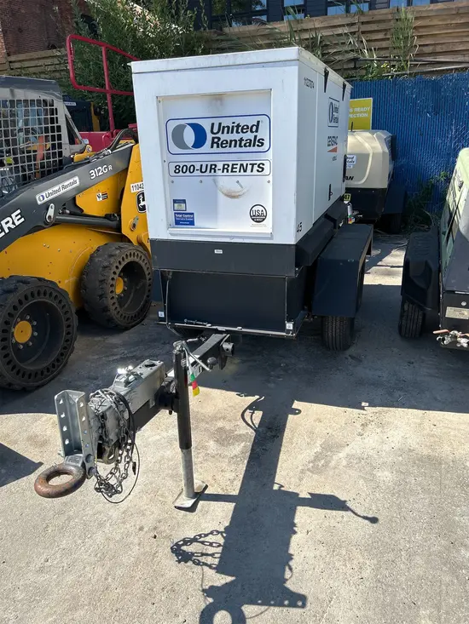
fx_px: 470
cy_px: 312
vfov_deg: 67.3
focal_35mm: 26
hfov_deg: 53.1
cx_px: 234
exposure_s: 1/2915
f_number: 1.5
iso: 50
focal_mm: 5.7
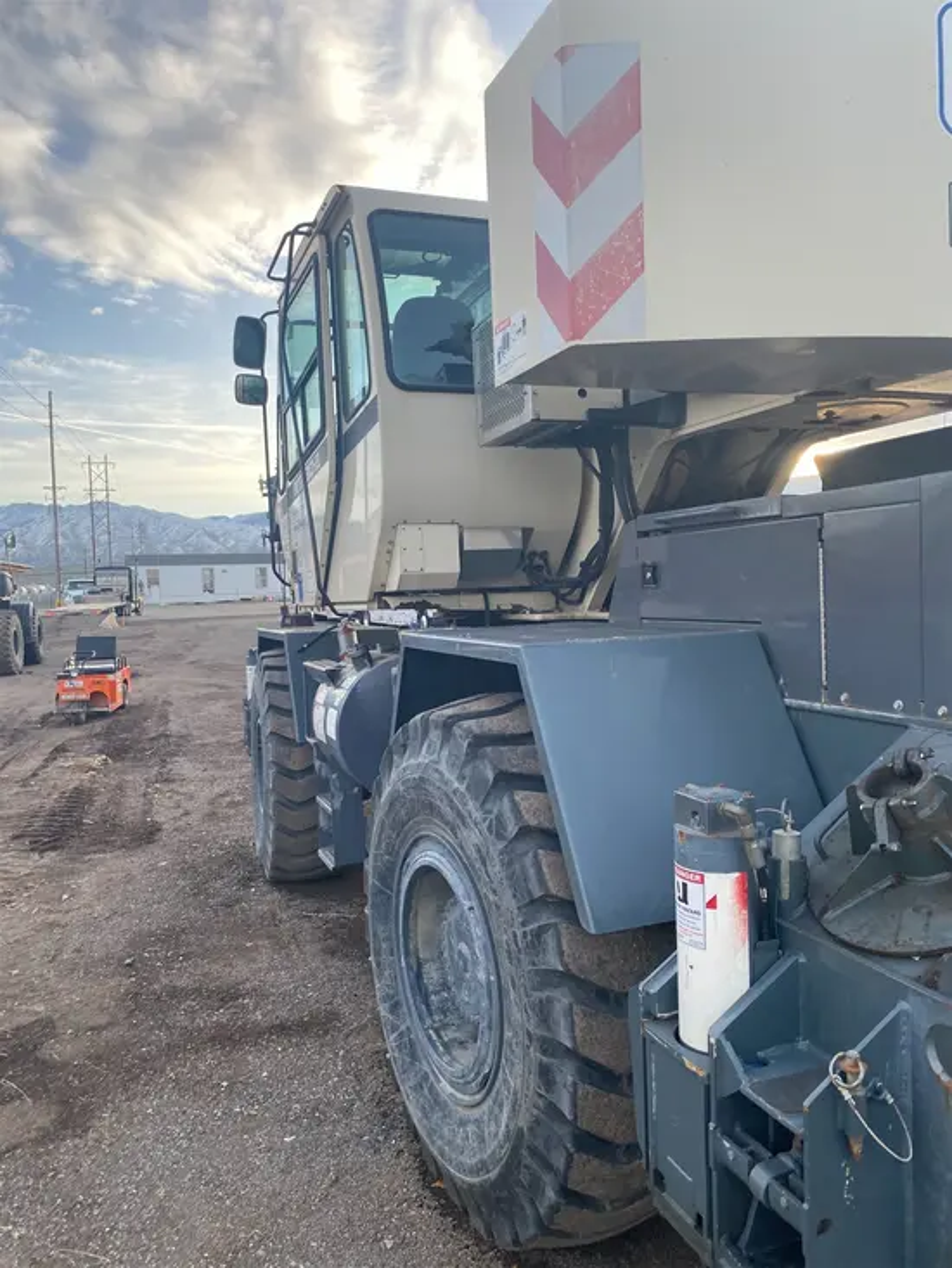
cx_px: 476
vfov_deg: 67.3
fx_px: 953
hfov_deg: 53.1
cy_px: 634
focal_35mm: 26
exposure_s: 1/303
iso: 32
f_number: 1.8
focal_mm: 4.25
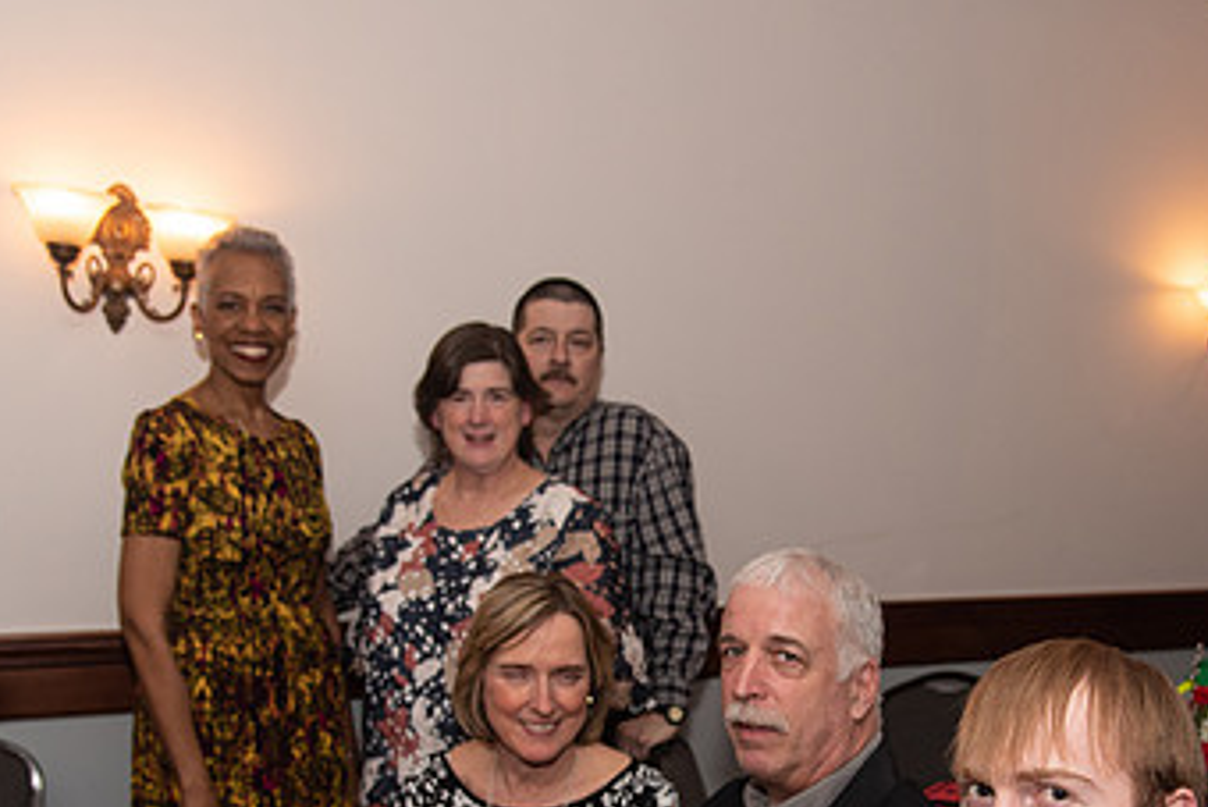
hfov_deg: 42.7
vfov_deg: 28.4
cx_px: 672
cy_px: 681
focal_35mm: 46
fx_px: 1544
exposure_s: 1/200
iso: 800
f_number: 4
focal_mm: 27
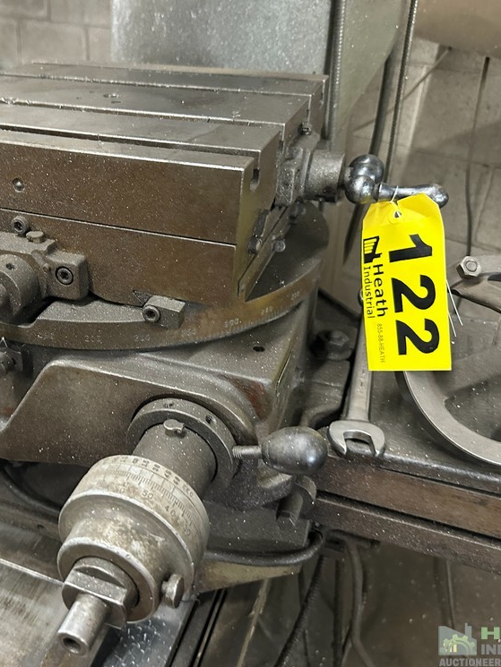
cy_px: 329
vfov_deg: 55.3
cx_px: 119
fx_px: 637
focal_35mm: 33
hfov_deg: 41.6
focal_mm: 6.86
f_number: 1.78
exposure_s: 1/40
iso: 640
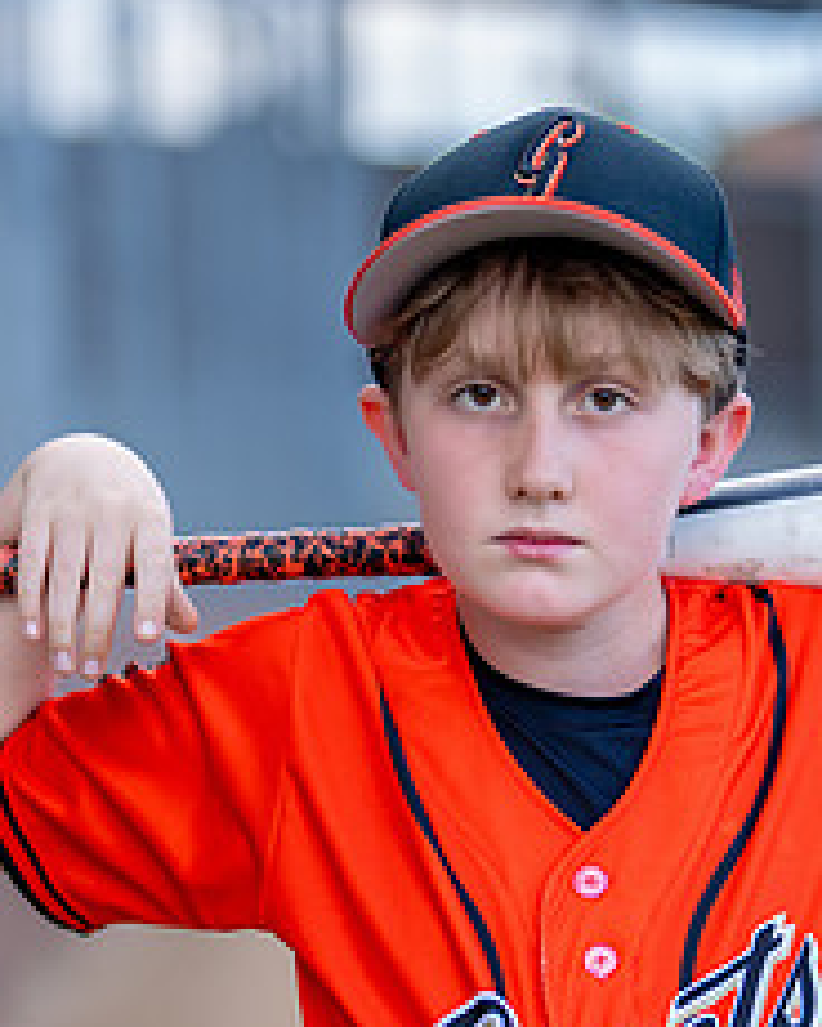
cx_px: 619
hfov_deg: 11.3
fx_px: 4136
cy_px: 798
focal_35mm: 136
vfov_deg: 14.1
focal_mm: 50
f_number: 1.2
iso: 125
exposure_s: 1/2000
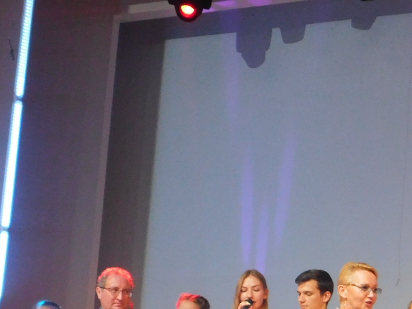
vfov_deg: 14.5
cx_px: 541
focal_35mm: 99
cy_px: 355
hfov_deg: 18.4
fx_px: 1179
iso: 400
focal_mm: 6.3
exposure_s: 1/20
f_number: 3.5
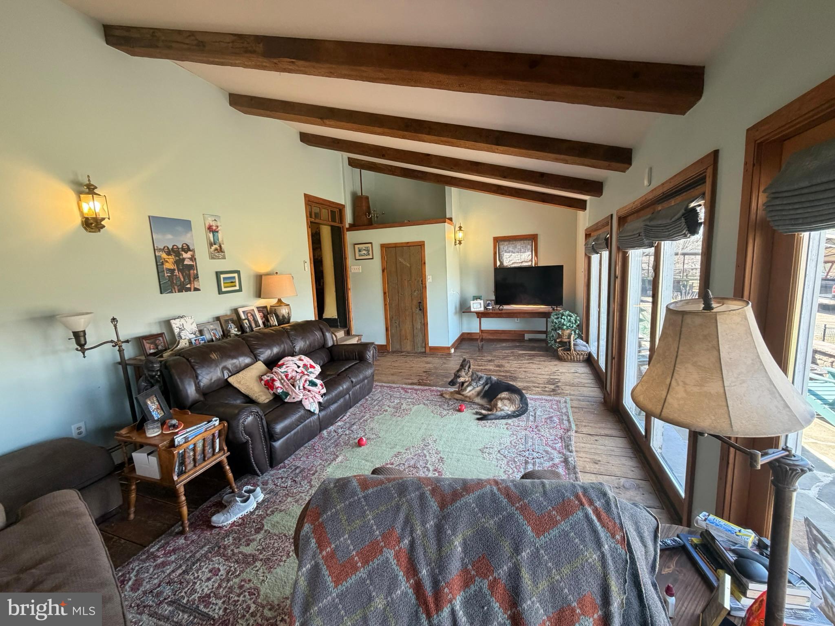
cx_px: 418
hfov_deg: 102.1
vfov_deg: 85.7
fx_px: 338
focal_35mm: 14
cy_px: 313
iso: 320
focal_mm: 2.22
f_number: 2.2
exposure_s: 1/121
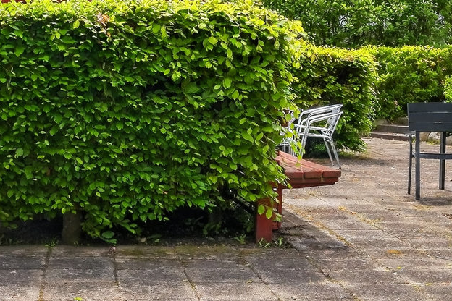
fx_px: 1029
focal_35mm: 82
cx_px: 120
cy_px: 125
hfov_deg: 24.5
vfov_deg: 16.6
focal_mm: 20
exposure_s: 1/200
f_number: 8
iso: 400
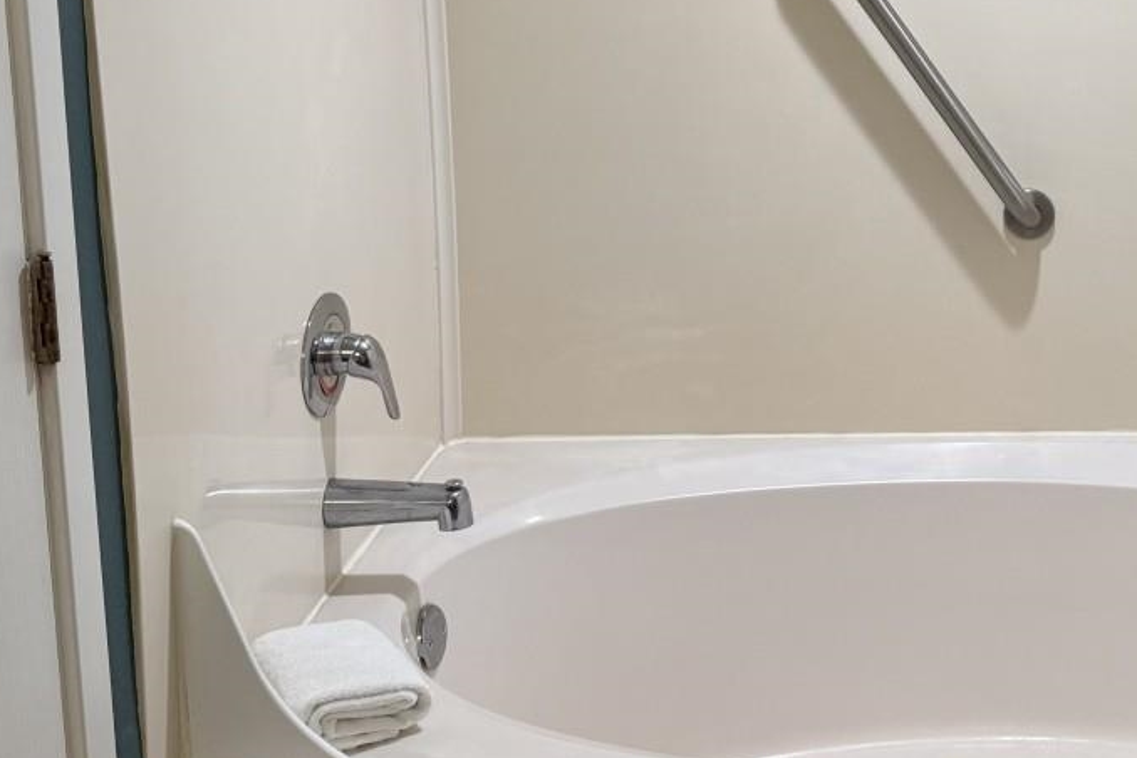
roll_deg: -1.0
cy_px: 102
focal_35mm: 53
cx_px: 994
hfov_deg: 35.6
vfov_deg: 24.9
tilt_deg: -9.1
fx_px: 1674
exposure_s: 1/120
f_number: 1.78
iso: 160
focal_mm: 6.76
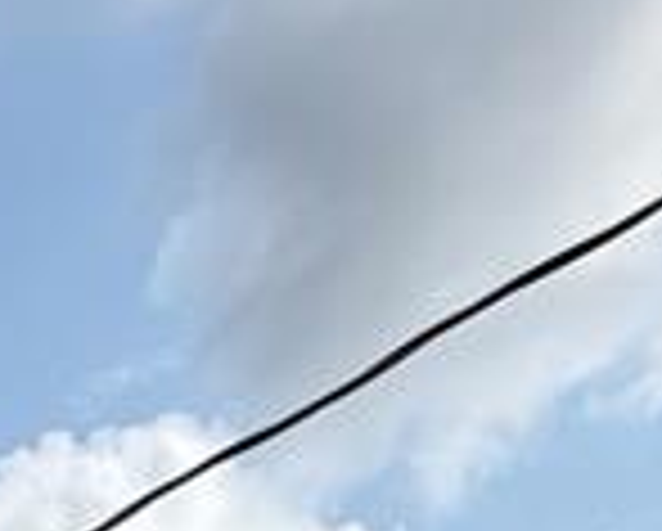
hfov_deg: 14.5
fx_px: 1864
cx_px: -851
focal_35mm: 95
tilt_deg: -1.5
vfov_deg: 11.9
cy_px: 1404
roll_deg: -0.6
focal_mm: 2.22
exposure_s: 1/1033
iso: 20
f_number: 2.2
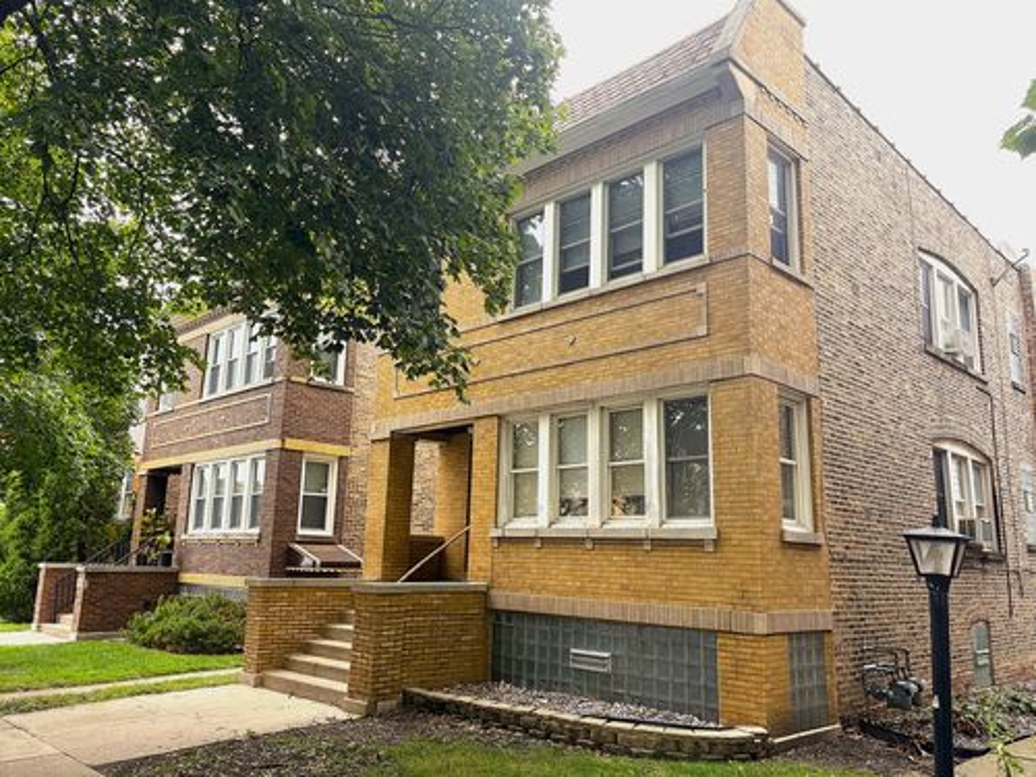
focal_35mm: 26
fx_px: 778
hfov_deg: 67.3
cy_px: 388
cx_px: 518
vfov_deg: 53.1
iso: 64
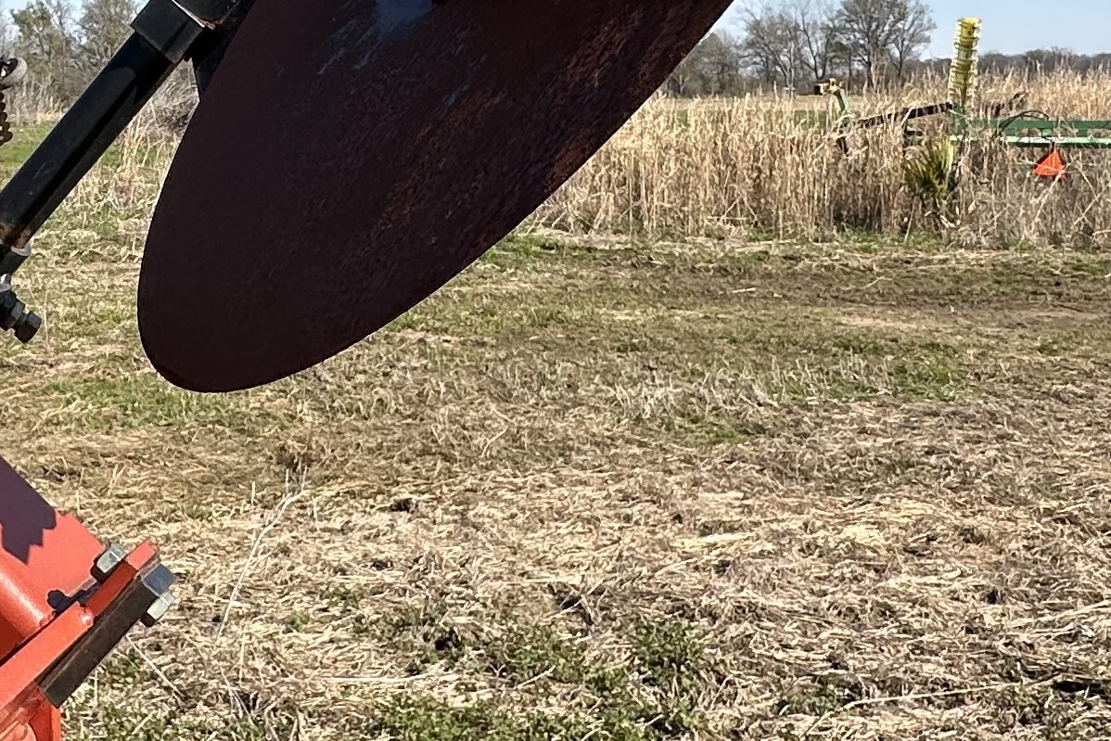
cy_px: 254
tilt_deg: -6.2
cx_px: 194
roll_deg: -0.9
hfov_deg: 38.5
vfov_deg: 27.4
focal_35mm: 49
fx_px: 1512
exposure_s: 1/1689
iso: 50
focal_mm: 2.22
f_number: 2.2
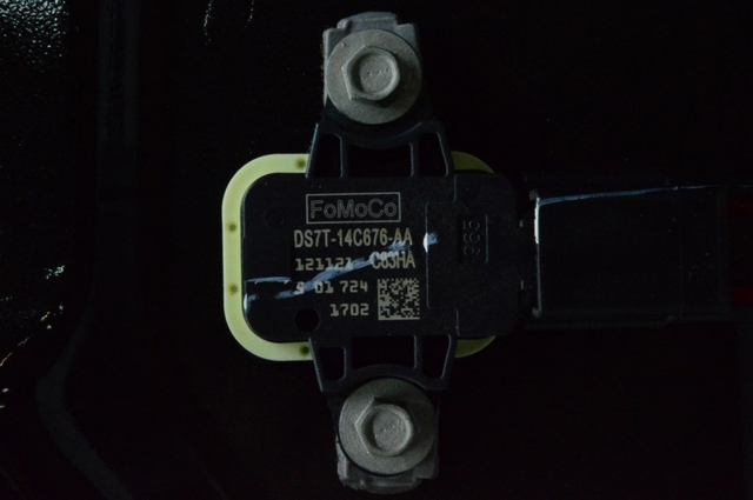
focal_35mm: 82
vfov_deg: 16.5
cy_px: 250
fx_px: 1723
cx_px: 376
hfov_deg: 24.6
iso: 6400
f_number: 36
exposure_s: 1/25
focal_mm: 55
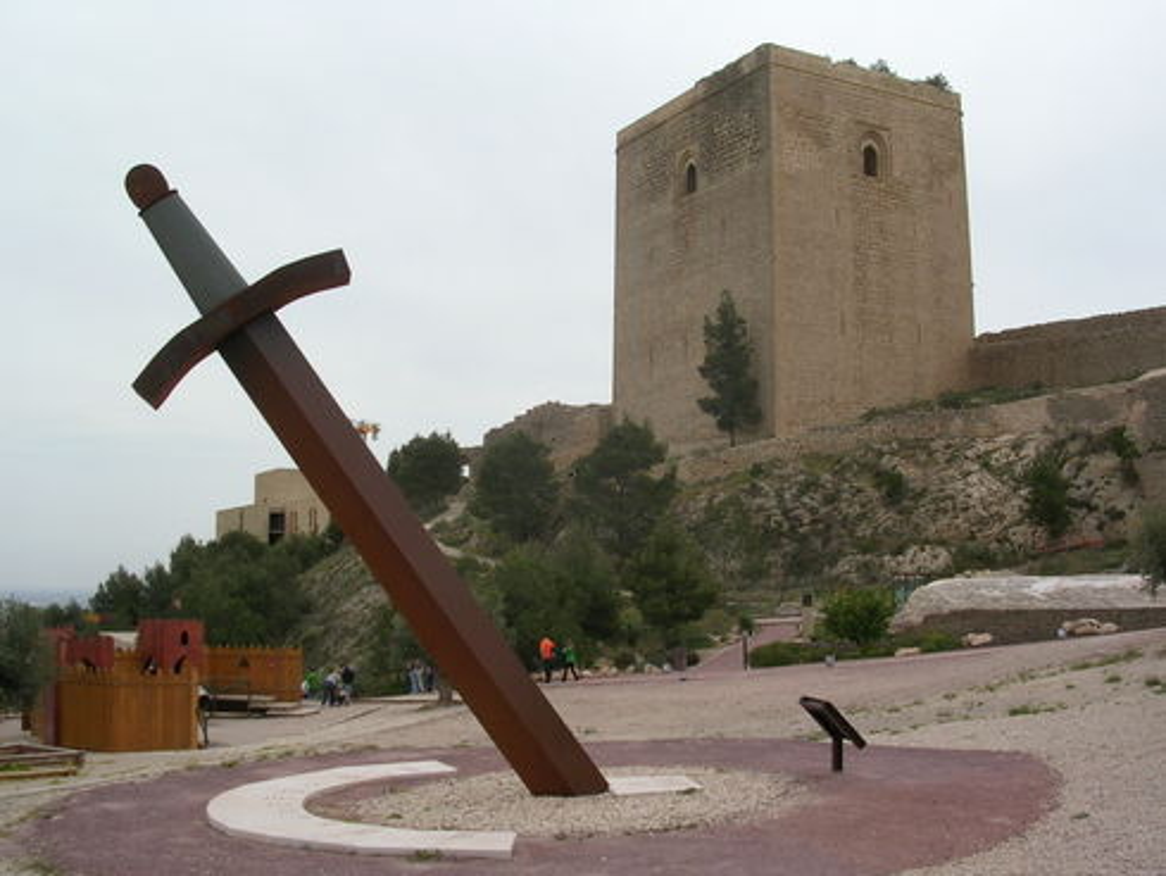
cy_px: 438
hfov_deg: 49.0
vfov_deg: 37.8
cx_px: 583
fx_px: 1281
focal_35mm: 38
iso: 50
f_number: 5.6
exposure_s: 1/342
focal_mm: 5.8
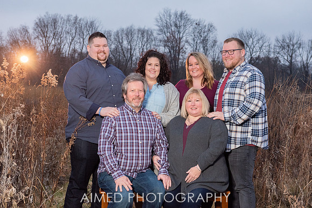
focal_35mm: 63
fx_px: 548
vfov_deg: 21.5
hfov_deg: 31.8
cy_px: 104
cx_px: 156
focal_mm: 62
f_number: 5.6
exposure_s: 1/200
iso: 2000
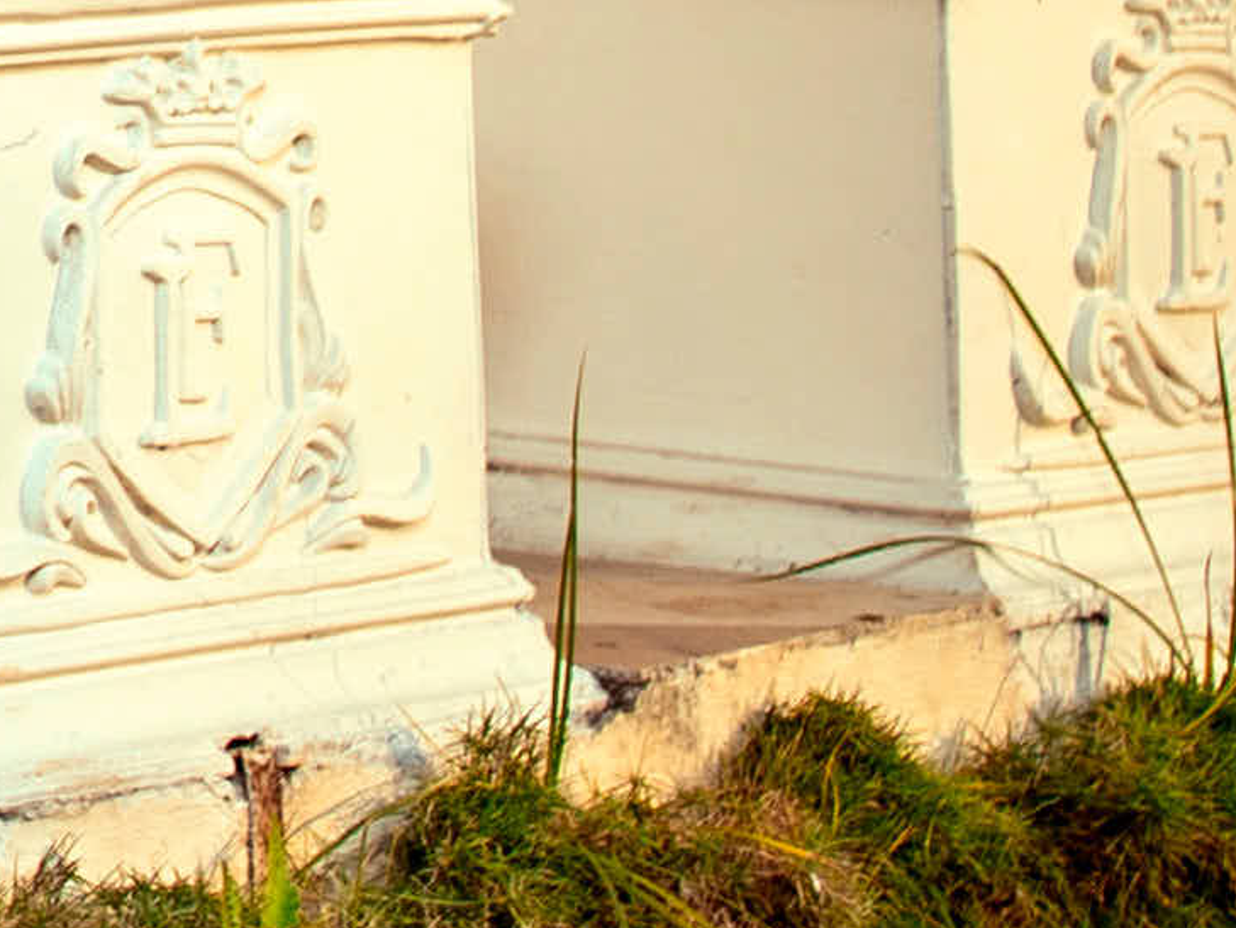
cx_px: -2884
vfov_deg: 5.1
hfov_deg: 6.4
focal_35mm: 277
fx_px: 9892
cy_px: -1915
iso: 50
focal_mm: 35
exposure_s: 1/1000
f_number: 2
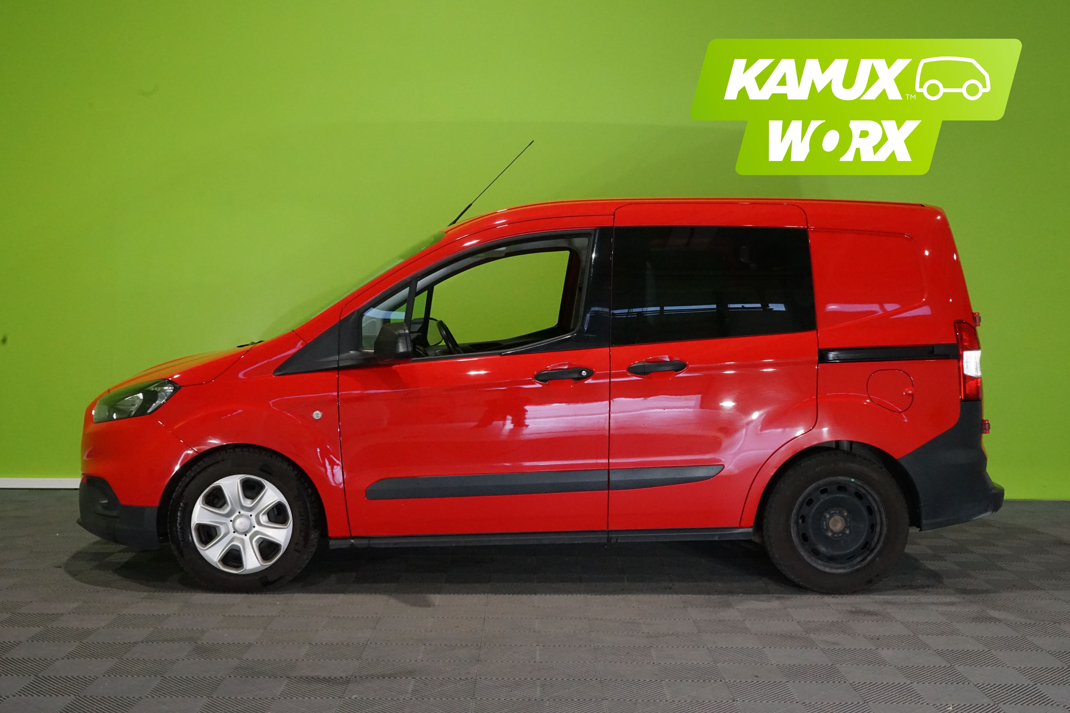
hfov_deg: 48.5
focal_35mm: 40
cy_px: 356
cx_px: 535
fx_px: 1189
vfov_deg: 33.4
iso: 6400
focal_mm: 40
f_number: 14
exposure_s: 1/60
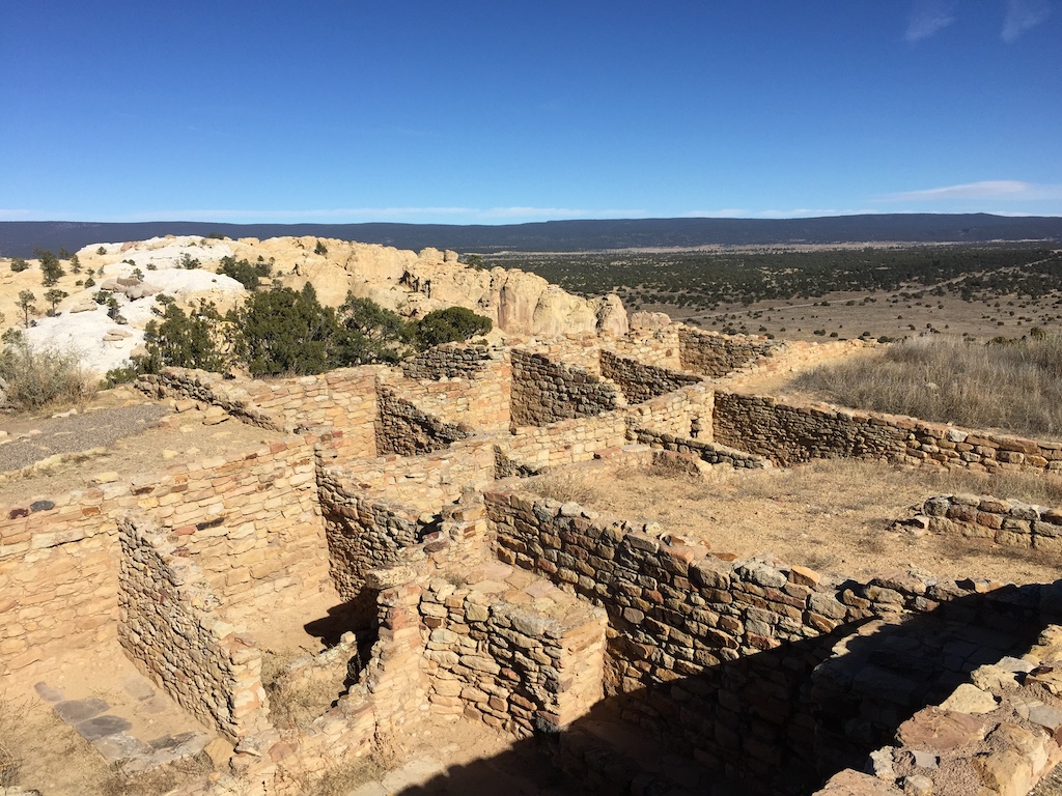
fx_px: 890
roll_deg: +0.9
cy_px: 398
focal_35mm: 29
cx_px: 531
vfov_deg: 48.2
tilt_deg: -9.6
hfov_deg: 61.7
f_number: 2.2
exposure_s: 1/3049
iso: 32
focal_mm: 4.15
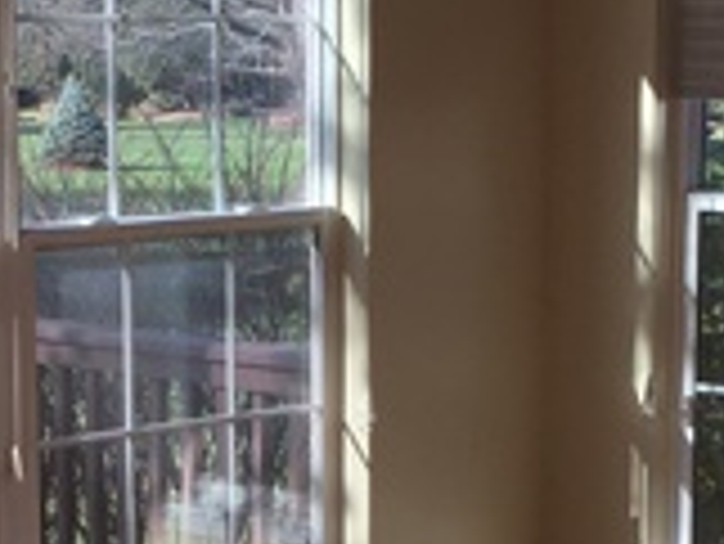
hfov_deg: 17.0
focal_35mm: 115
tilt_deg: -9.4
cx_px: 180
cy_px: 504
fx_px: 2407
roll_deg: +0.9
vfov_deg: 12.8
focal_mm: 4.15
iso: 25
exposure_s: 1/413
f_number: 2.2
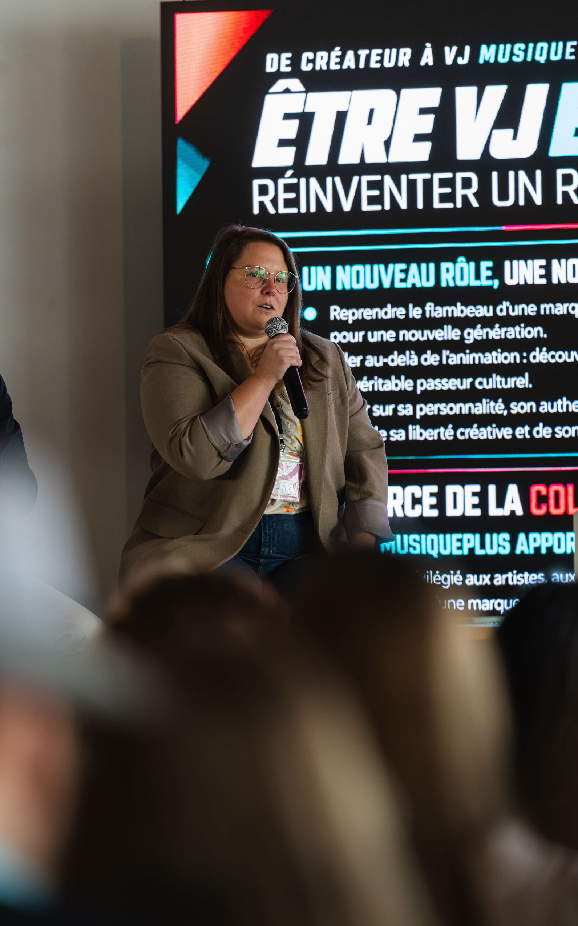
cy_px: 462
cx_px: 308
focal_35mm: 205
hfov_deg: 6.4
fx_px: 5167
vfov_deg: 10.2
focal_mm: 200
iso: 2500
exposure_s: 1/250
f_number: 2.8
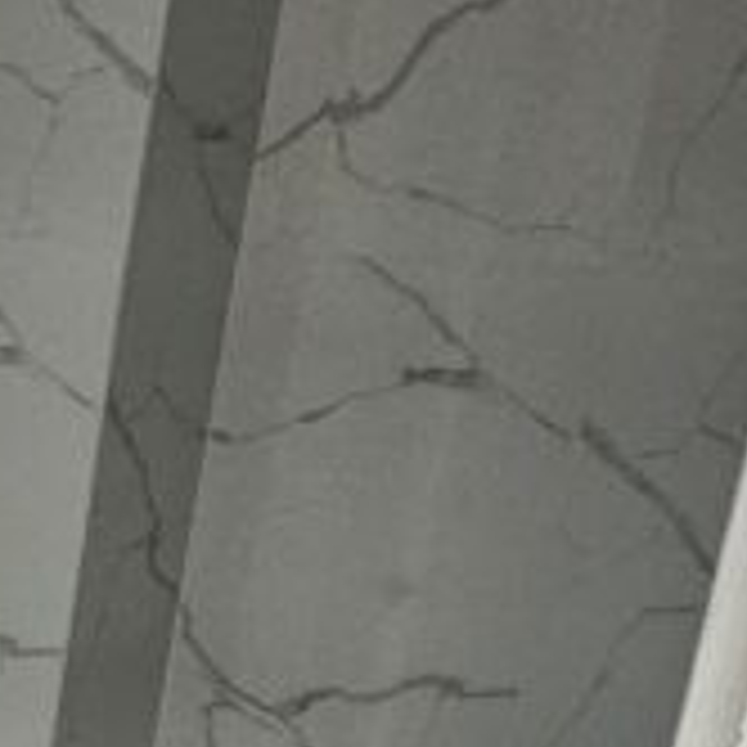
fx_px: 1733
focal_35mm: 71
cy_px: 711
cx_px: -760
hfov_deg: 17.3
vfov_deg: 23.5
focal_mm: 2.2
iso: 400
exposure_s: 1/33
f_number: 2.2
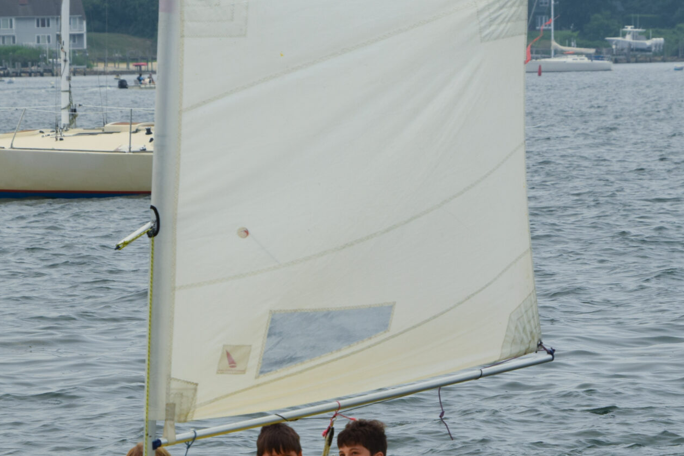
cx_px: 362
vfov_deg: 4.3
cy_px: 315
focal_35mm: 322
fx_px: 6119
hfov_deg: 6.4
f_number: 9.5
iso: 200
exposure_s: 1/350
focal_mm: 105
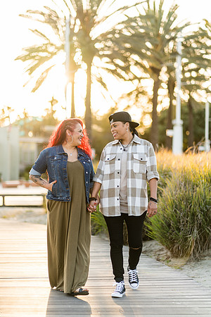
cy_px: 158
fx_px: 747
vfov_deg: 23.9
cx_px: 106
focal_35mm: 85
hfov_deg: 16.1
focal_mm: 85
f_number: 1.8
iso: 100
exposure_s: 1/800
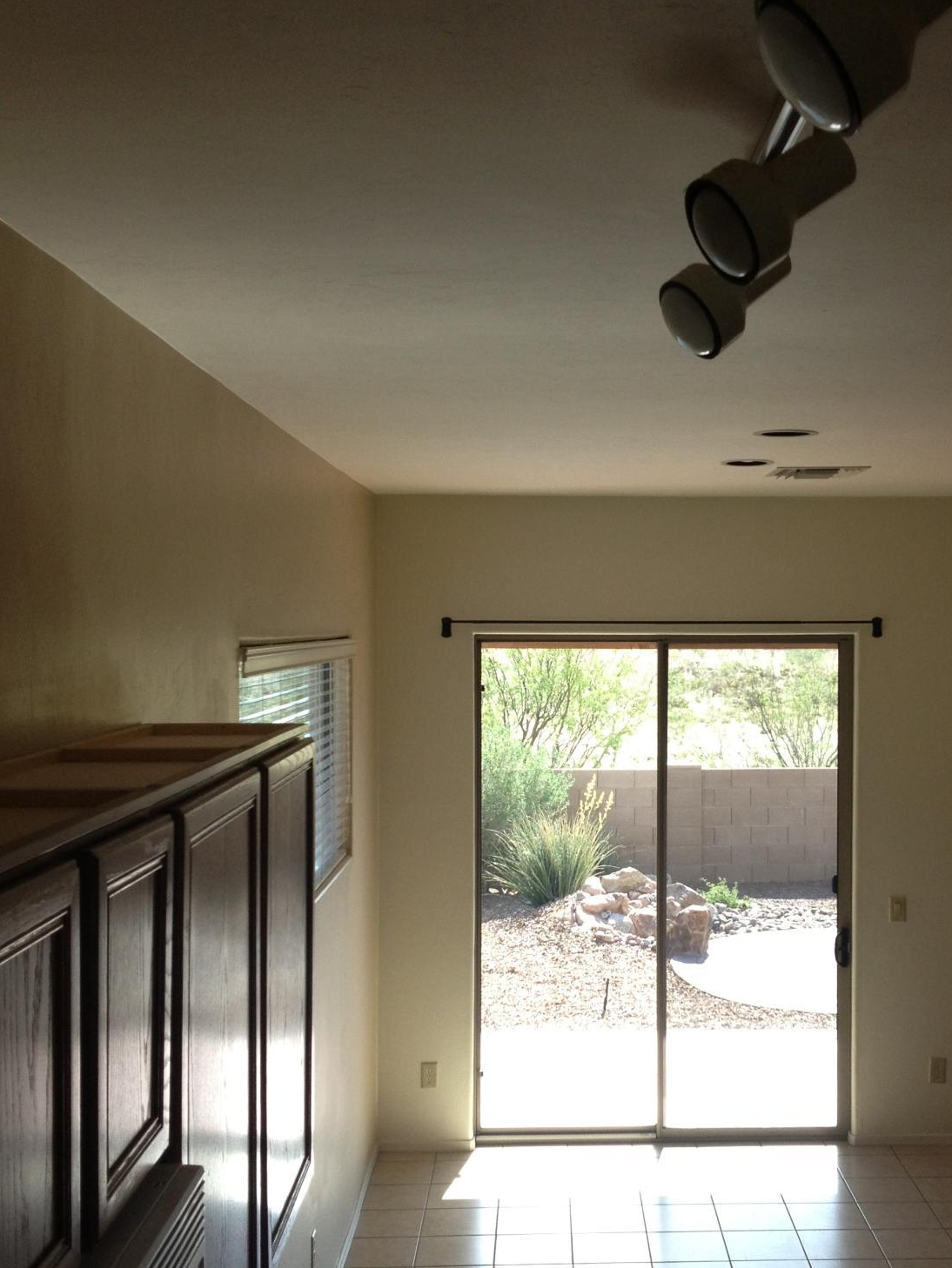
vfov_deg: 39.6
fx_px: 1760
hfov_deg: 30.1
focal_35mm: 48
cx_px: 608
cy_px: 704
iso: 80
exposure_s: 1/241
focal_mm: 4.28
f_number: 2.4
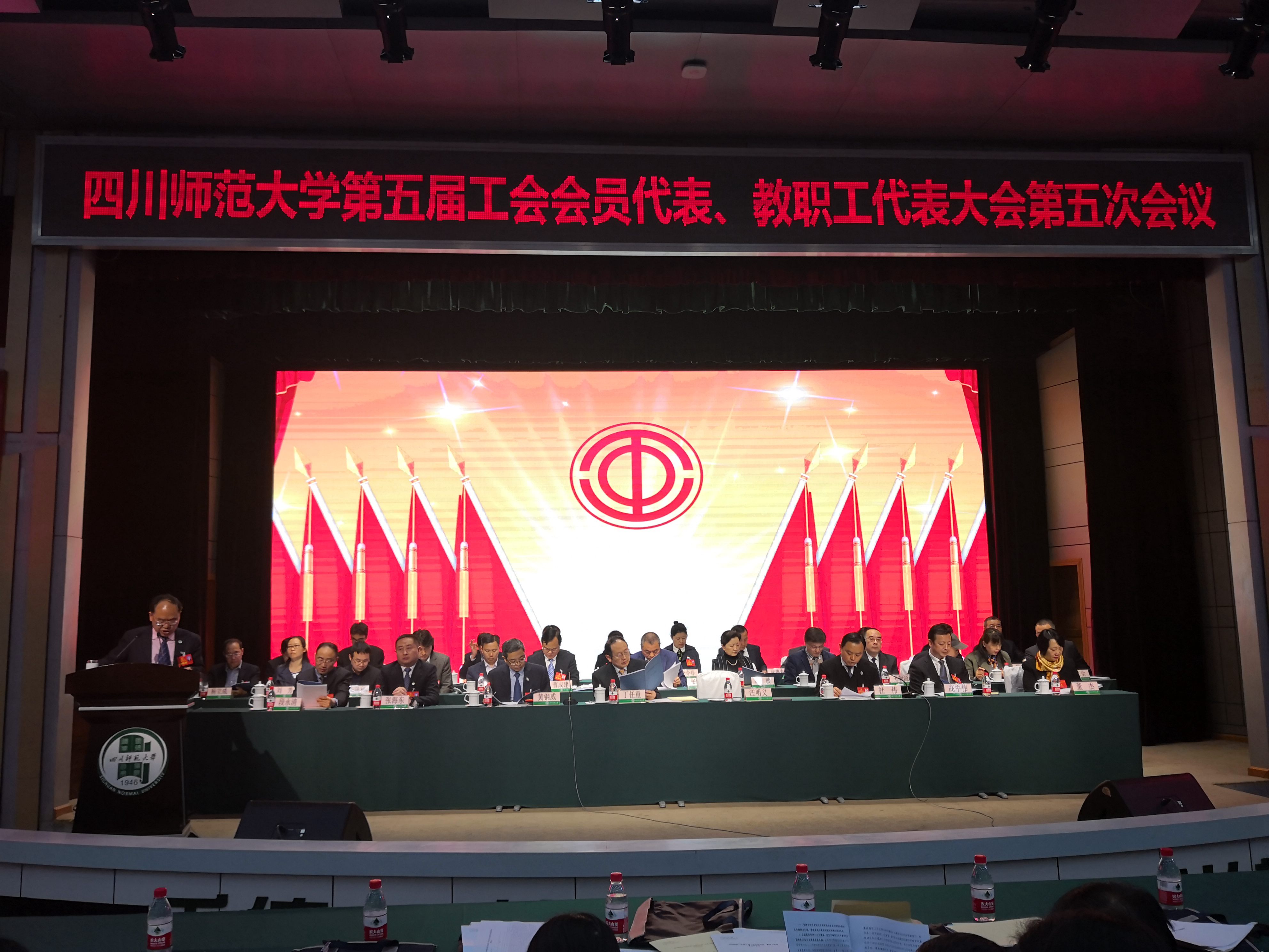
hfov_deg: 65.3
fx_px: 990
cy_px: 476
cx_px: 634
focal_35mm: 27
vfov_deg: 51.4
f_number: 1.6
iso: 50
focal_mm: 3.95
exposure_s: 1/100
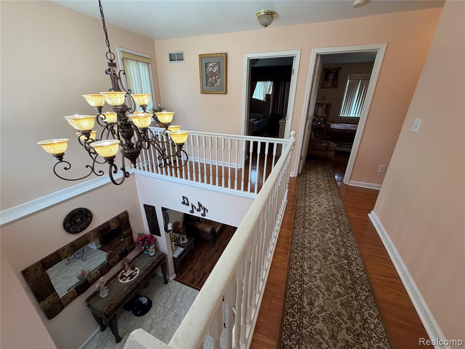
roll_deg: +0.5
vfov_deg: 85.7
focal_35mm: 14
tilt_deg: -22.6
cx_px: 232
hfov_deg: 102.1
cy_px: 174
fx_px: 188
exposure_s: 1/120
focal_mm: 2.22
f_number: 2.2
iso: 200
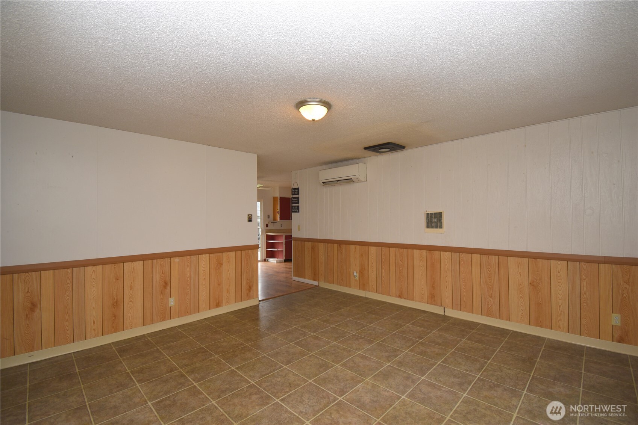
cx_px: 319
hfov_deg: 100.4
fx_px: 266
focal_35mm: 15
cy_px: 212
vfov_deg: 77.3
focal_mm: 10
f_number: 4.5
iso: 100
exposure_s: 1/60
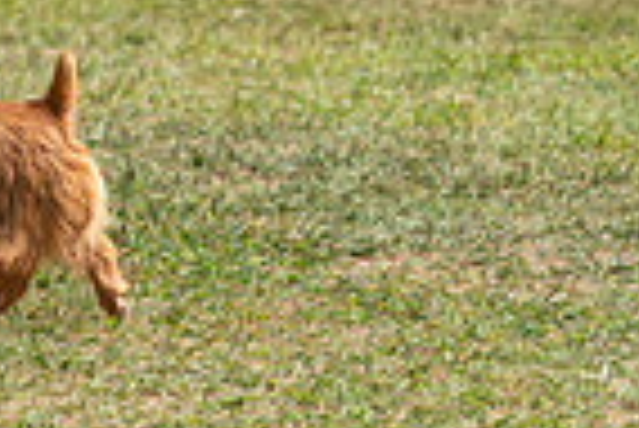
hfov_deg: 3.9
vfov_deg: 2.6
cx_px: -207
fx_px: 9293
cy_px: -191
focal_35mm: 523
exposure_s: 1/2000
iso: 320
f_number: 5
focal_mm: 128
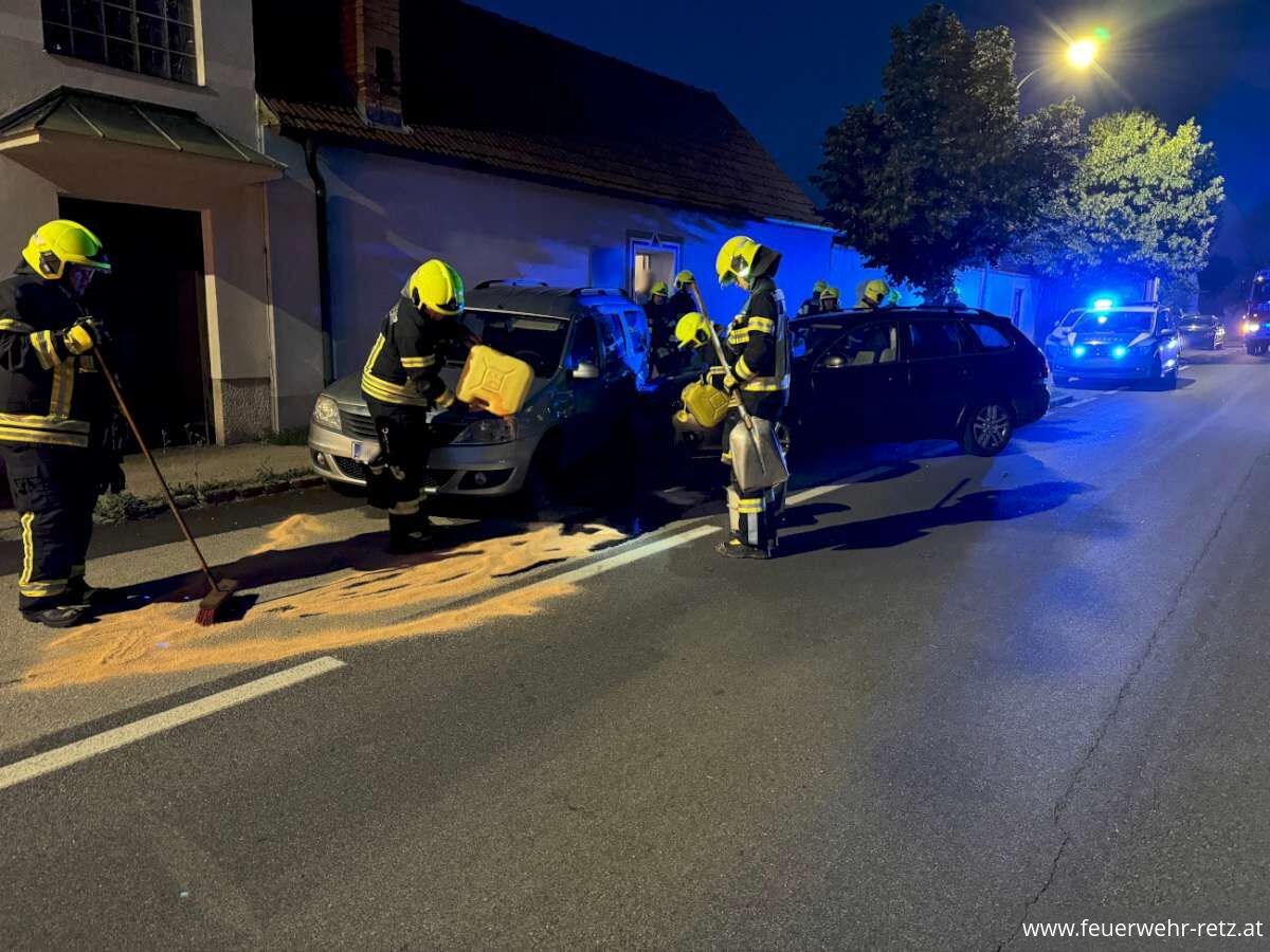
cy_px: 476
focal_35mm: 24
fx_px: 881
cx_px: 635
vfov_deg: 56.8
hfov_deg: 71.6
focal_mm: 6.76
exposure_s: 1/25
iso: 1000
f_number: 1.78
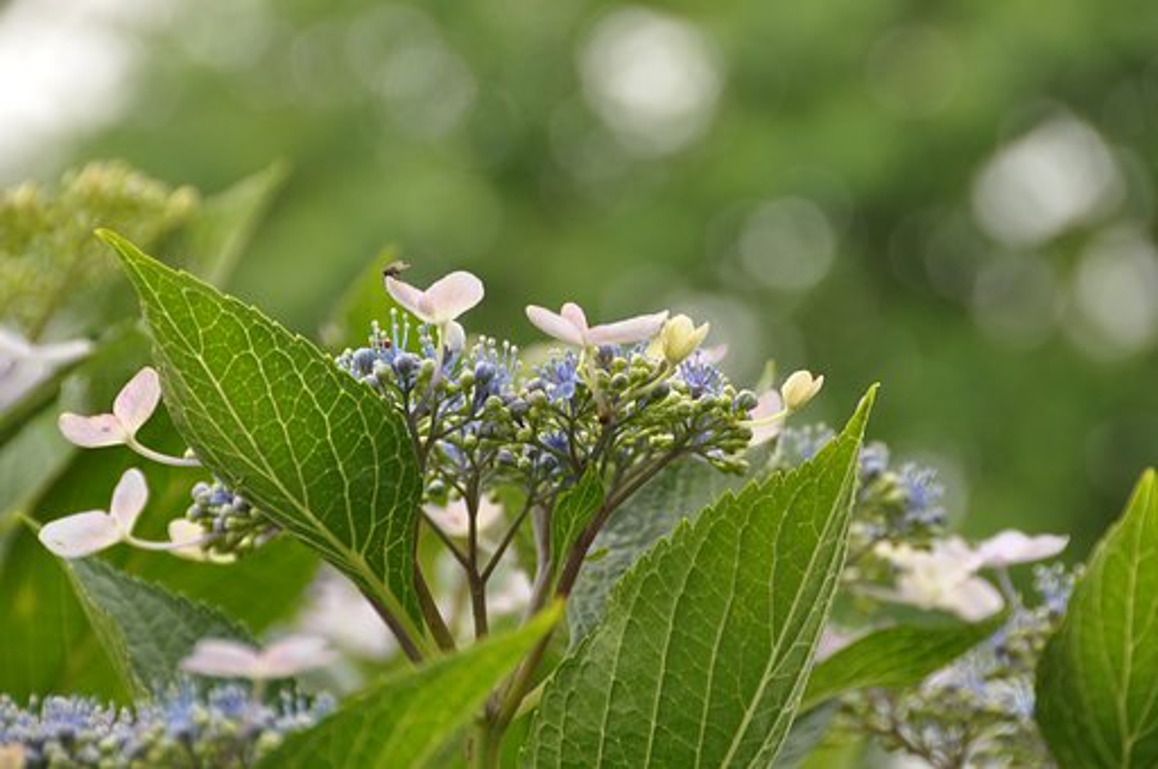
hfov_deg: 6.9
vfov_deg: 4.6
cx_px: 579
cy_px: 384
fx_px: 9638
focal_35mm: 300
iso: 200
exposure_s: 1/50
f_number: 9
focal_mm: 200
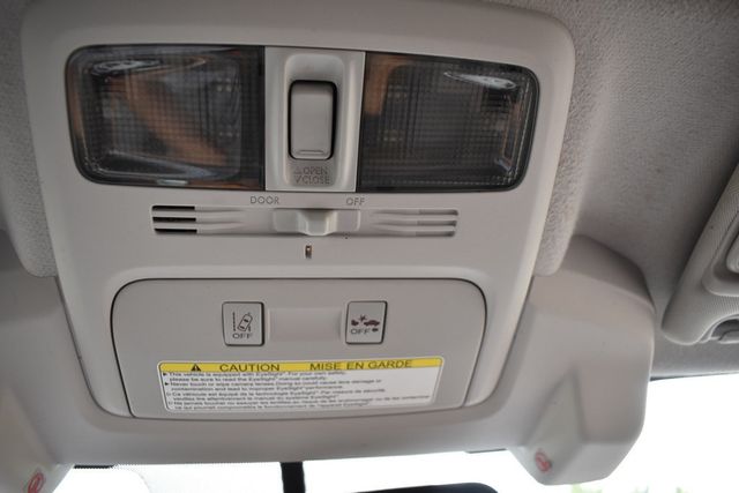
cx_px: 370
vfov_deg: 48.0
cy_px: 246
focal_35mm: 27
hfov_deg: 67.4
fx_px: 554
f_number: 4
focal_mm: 18
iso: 400
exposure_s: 1/250
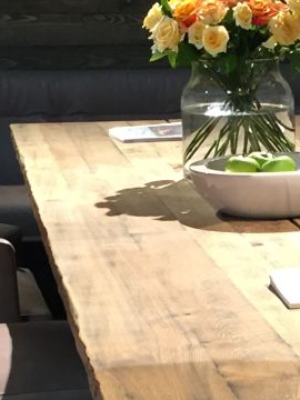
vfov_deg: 15.0
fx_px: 1491
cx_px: 354
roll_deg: +2.0
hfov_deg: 11.3
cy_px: 402
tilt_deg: -15.8
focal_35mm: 129
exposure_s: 1/33
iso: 64
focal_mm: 4.15
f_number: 2.2
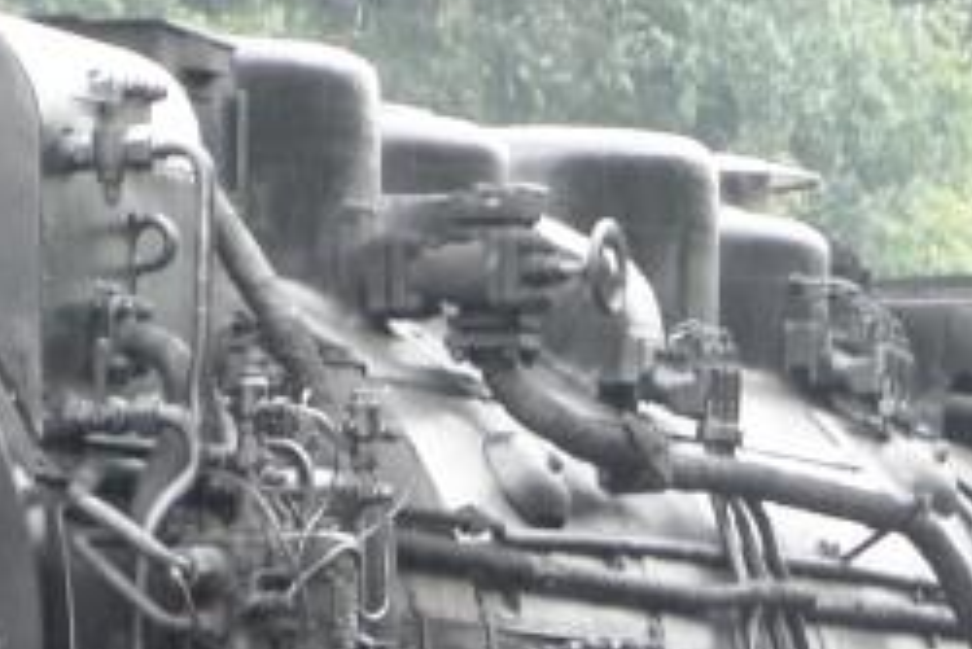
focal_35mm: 481
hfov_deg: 4.3
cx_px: 354
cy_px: 1053
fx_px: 12994
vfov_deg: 2.9
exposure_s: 1/25
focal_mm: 20.23
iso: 125
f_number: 4.3
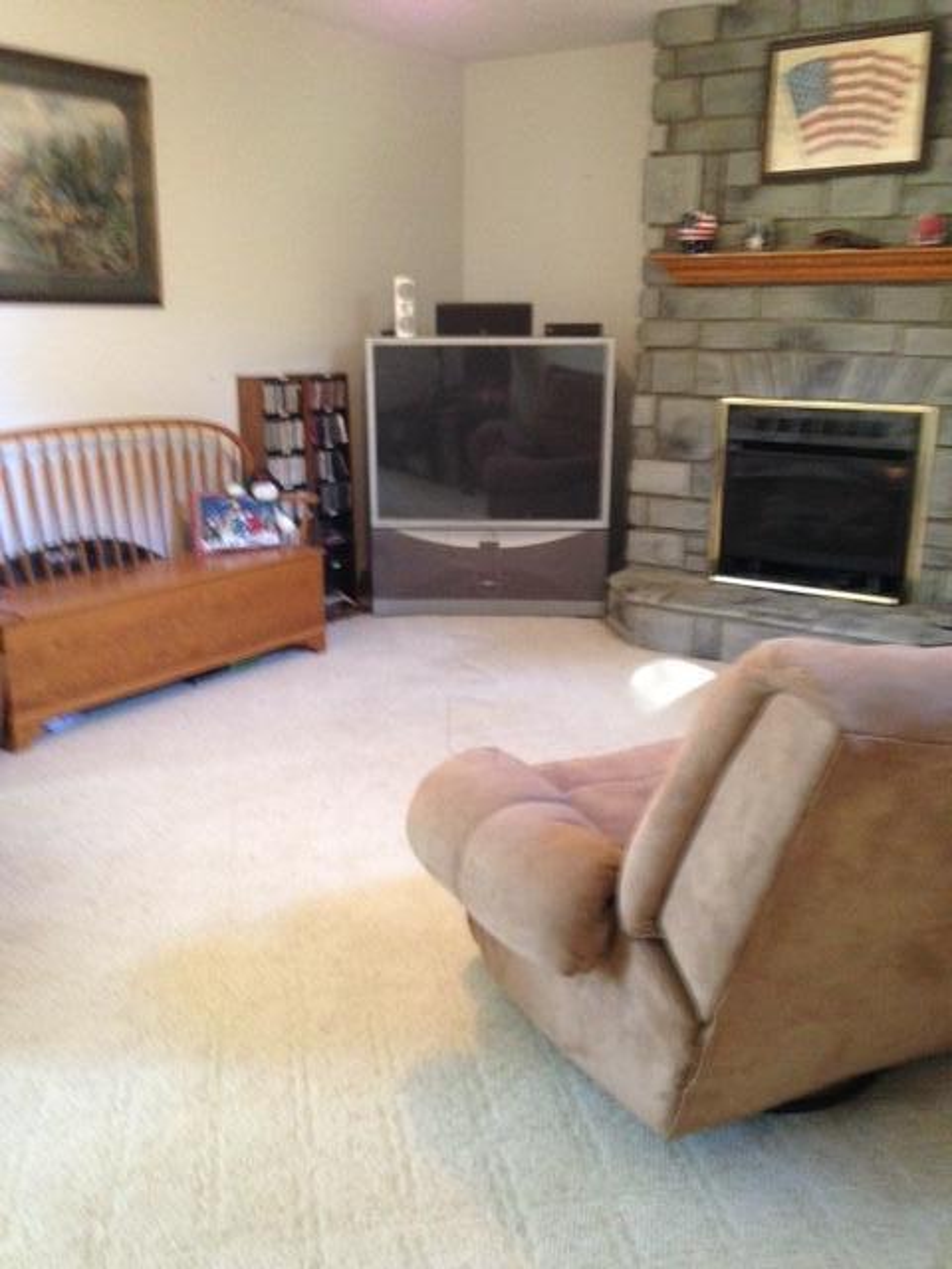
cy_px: 634
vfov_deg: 55.4
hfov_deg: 42.9
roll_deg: +0.2
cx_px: 476
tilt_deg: -15.0
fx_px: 1210
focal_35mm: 33
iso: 320
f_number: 2.4
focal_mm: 4.12
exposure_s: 1/20
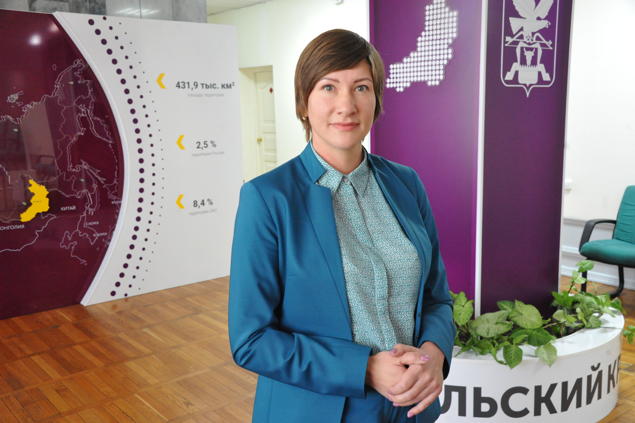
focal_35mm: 36
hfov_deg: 53.2
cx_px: 318
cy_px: 212
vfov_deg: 36.8
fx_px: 635
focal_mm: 36
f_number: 9
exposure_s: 1/50
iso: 6400
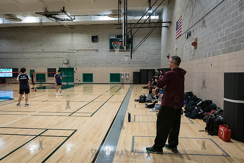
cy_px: 82
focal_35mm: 26
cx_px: 119
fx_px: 179
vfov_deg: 49.0
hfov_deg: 68.6
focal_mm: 24
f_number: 3.5
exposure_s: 1/400
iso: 8000
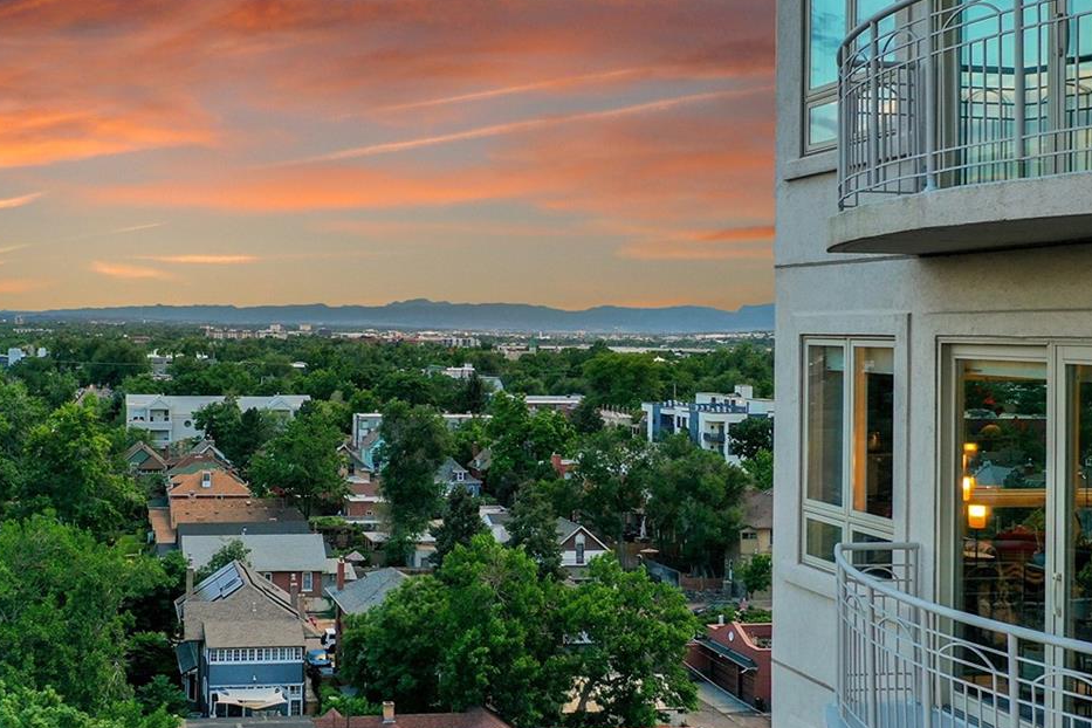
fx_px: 1456
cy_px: 428
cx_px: 547
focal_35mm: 48
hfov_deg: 41.1
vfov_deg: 28.0
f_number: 3.5
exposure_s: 1/60
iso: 100
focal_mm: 10.26
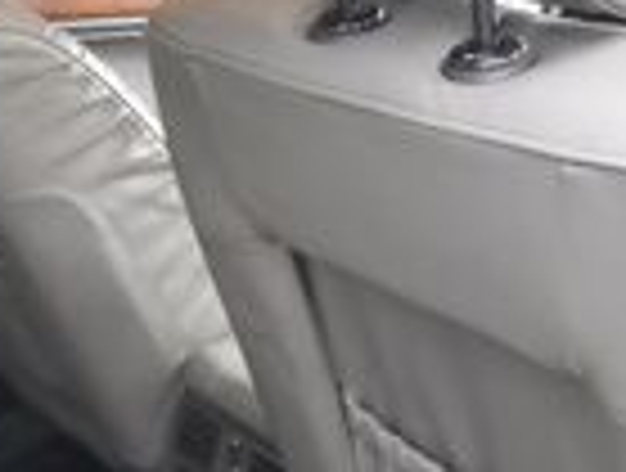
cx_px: 311
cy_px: 508
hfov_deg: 31.1
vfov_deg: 22.5
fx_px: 1124
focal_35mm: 62
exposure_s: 1/30
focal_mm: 4
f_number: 3.2
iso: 320
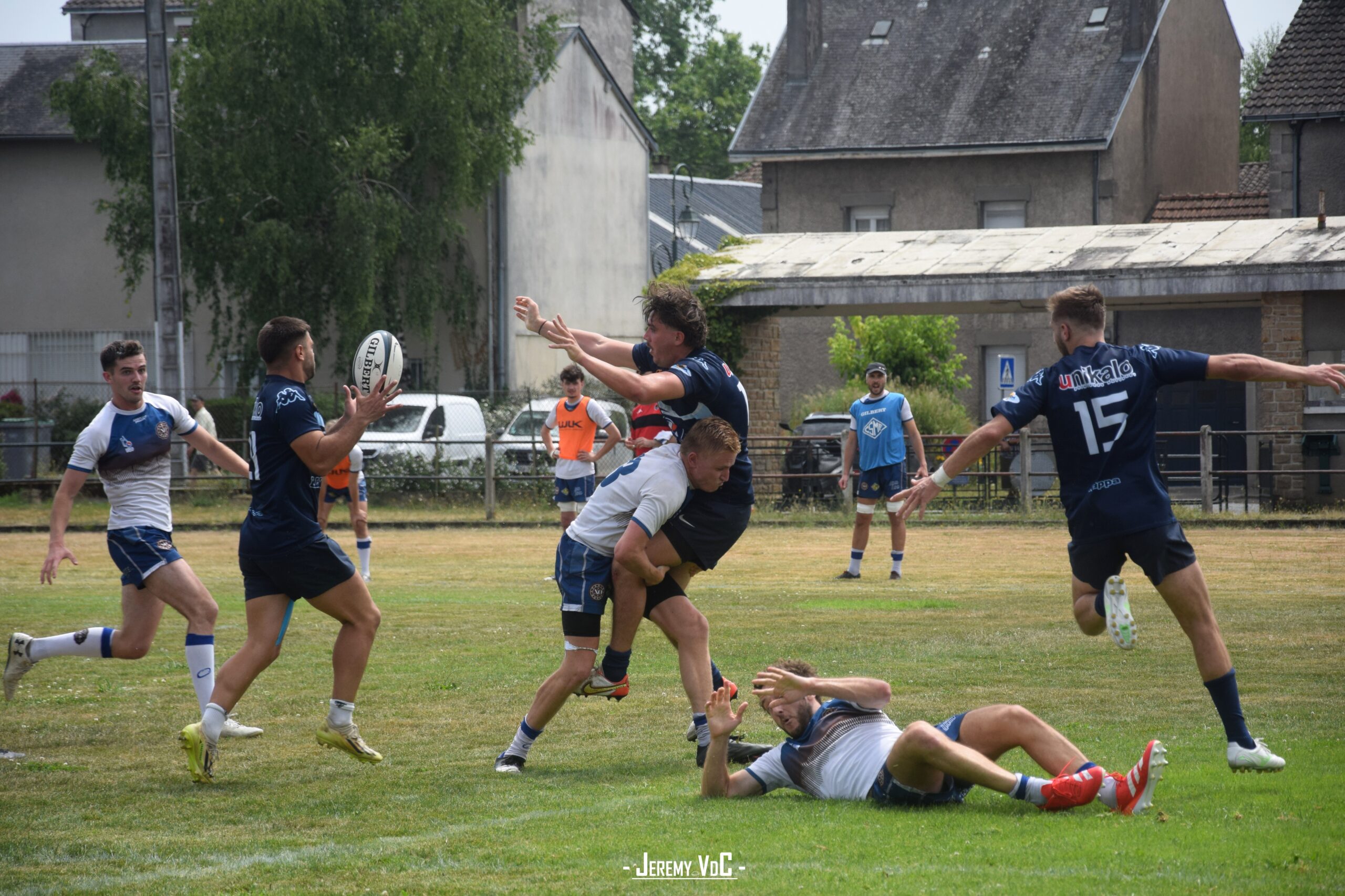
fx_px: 5884
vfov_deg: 8.7
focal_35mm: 158
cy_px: 448
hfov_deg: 13.0
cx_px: 672
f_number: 5.6
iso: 400
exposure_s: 1/1250
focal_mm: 105
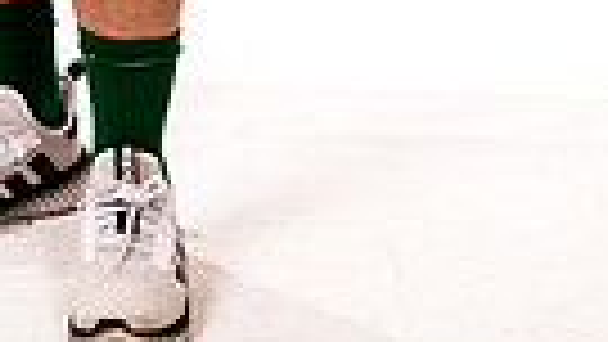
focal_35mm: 182
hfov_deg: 11.7
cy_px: -603
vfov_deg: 6.2
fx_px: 2935
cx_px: -54
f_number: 8
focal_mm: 52
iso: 800
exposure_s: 1/400
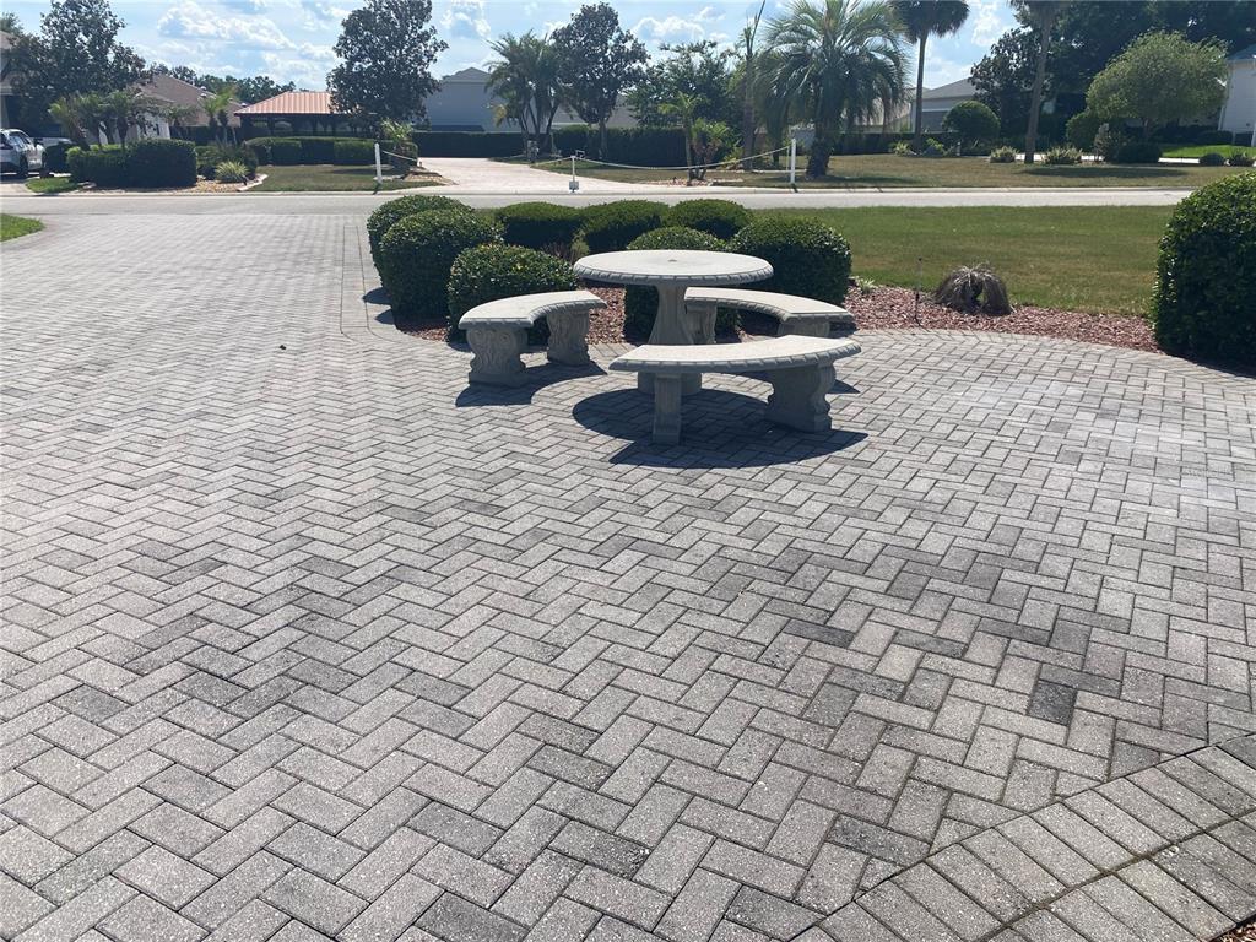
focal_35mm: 26
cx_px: 628
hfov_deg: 67.3
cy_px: 471
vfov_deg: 53.1
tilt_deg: -19.1
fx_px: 943
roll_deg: +0.3
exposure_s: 1/3846
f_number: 1.8
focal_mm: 4.25
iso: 32
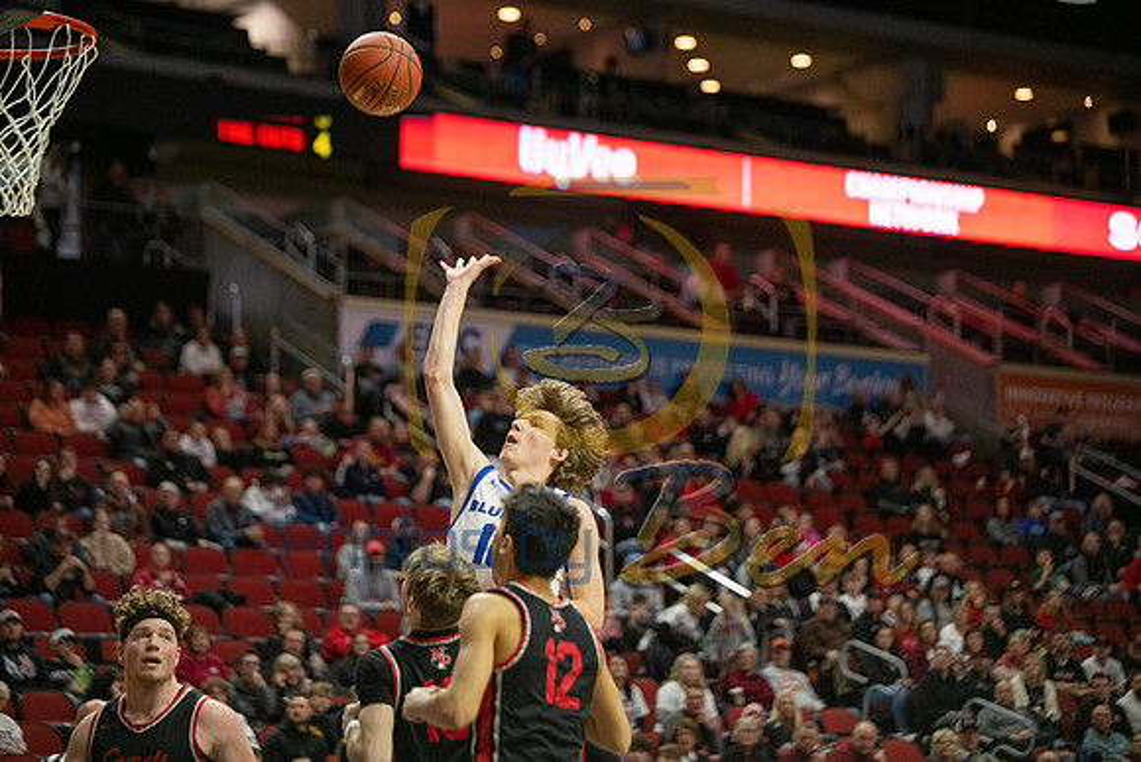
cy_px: 381
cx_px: 570
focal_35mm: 110
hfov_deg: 18.6
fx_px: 3487
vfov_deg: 12.5
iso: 2000
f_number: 2.8
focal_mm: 110
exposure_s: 1/1250
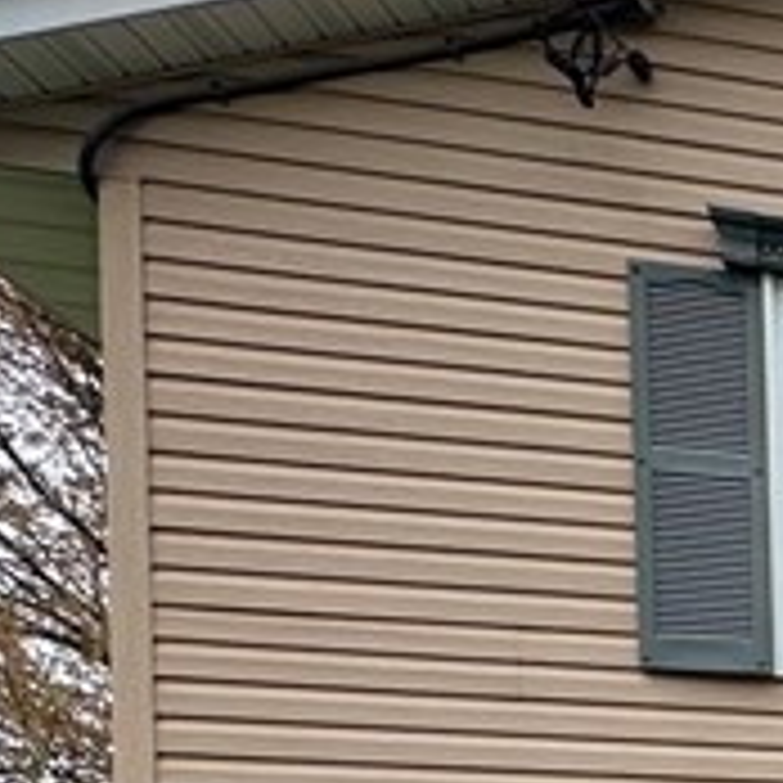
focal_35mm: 73
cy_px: 1192
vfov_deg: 20.2
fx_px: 1868
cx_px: 1958
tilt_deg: -0.5
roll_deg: +1.3
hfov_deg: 14.2
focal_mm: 2.22
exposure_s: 1/332
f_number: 2.2
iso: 40
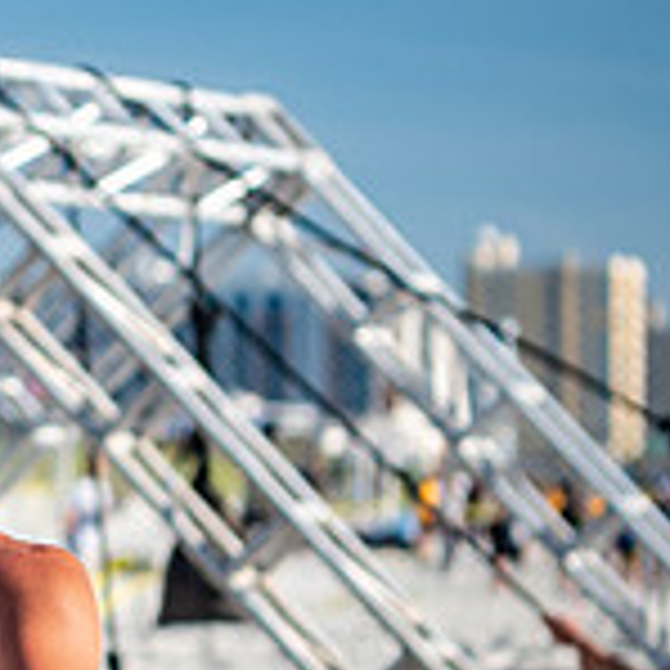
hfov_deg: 6.6
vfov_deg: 6.6
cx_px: -132
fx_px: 5781
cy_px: 382
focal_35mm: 264
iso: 500
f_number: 2.8
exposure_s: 1/3200
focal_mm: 70
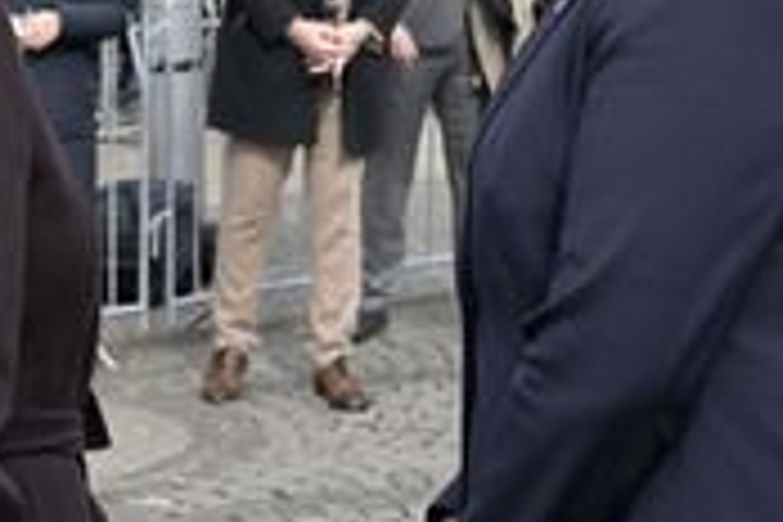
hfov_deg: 16.5
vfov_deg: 11.1
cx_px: 227
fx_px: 2697
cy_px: 207
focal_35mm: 124
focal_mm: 48
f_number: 9
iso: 1250
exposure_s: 1/500
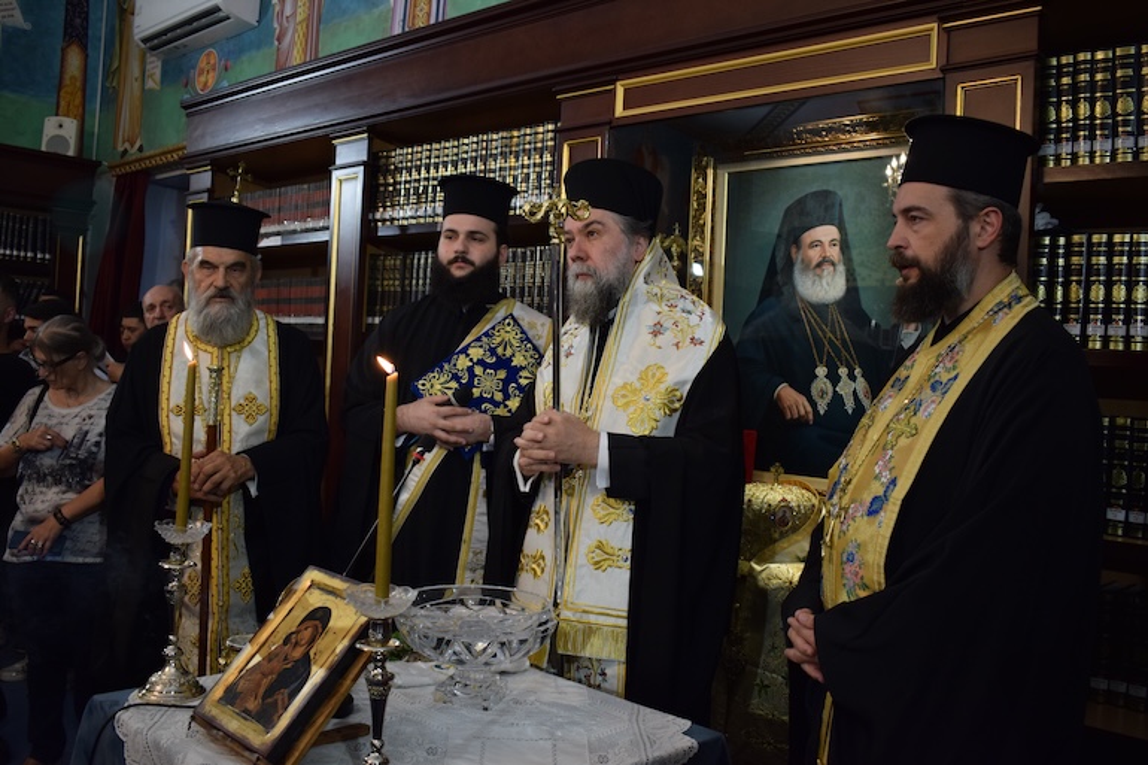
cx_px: 574
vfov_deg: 40.0
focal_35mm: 33
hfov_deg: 57.2
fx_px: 1052
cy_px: 382
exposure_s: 1/80
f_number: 3.8
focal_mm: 22
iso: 800
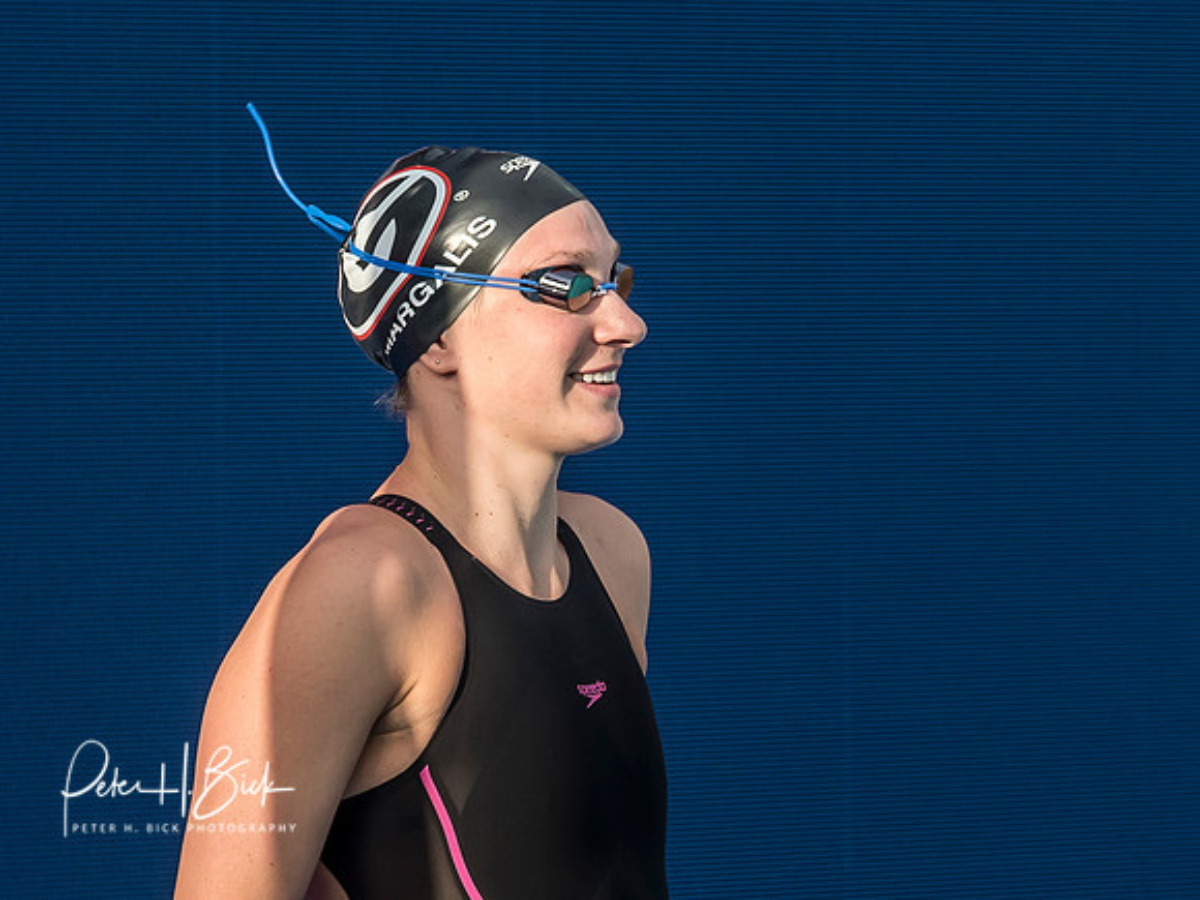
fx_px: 21297
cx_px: 581
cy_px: 738
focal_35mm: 614
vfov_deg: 2.4
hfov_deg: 3.2
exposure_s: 1/640
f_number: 5.6
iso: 320
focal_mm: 150
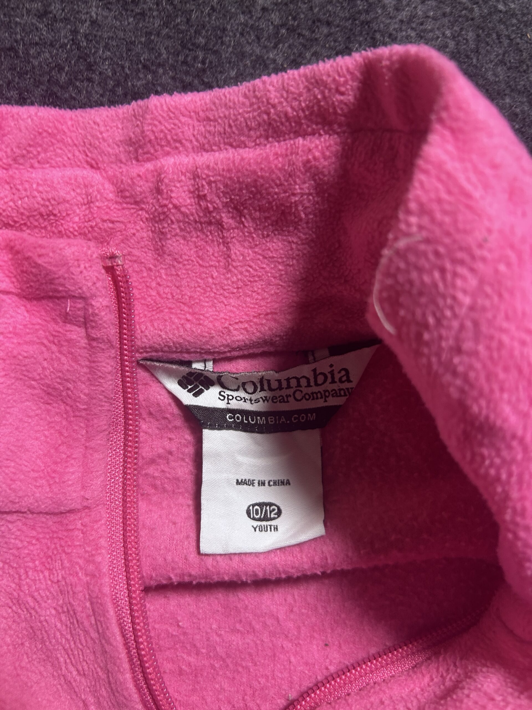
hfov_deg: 53.1
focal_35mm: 26
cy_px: 355
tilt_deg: -50.3
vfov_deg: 67.3
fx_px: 533
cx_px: 266
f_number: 1.5
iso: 125
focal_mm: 5.7
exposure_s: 1/50
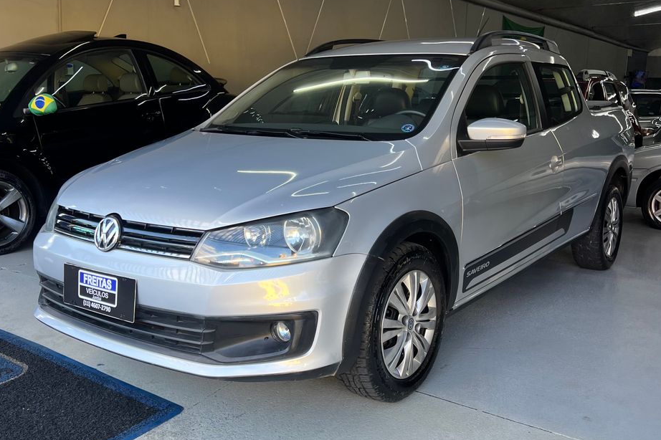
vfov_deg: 46.4
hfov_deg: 65.5
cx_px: 334
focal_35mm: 28
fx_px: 514
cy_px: 224
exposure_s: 1/120
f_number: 1.5
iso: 40
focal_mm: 5.7
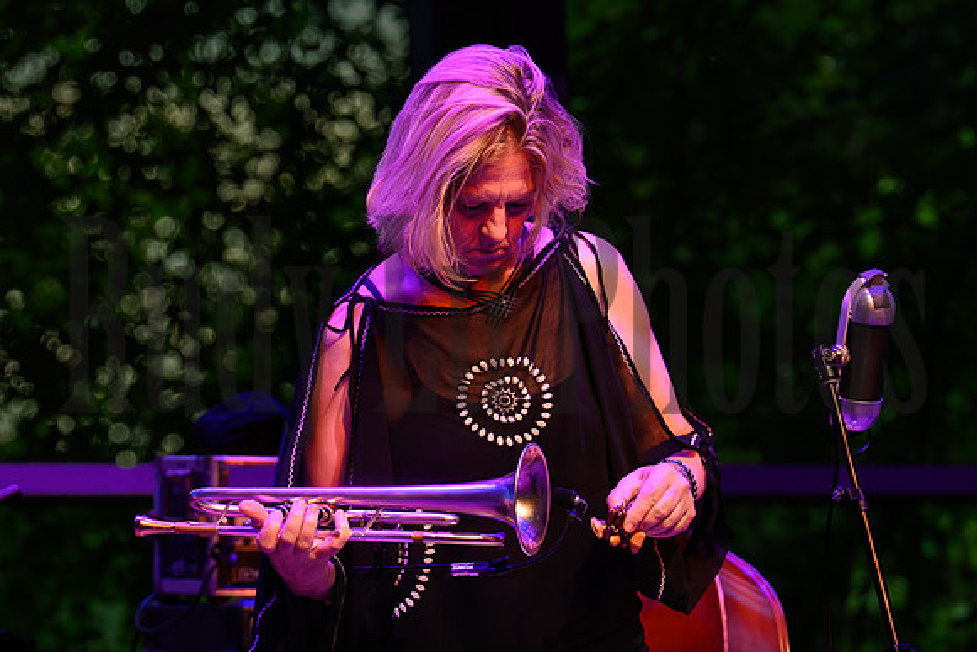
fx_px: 11686
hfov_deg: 4.8
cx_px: 276
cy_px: 184
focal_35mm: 431
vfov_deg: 3.2
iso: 3200
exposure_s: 1/320
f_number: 6.3
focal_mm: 200
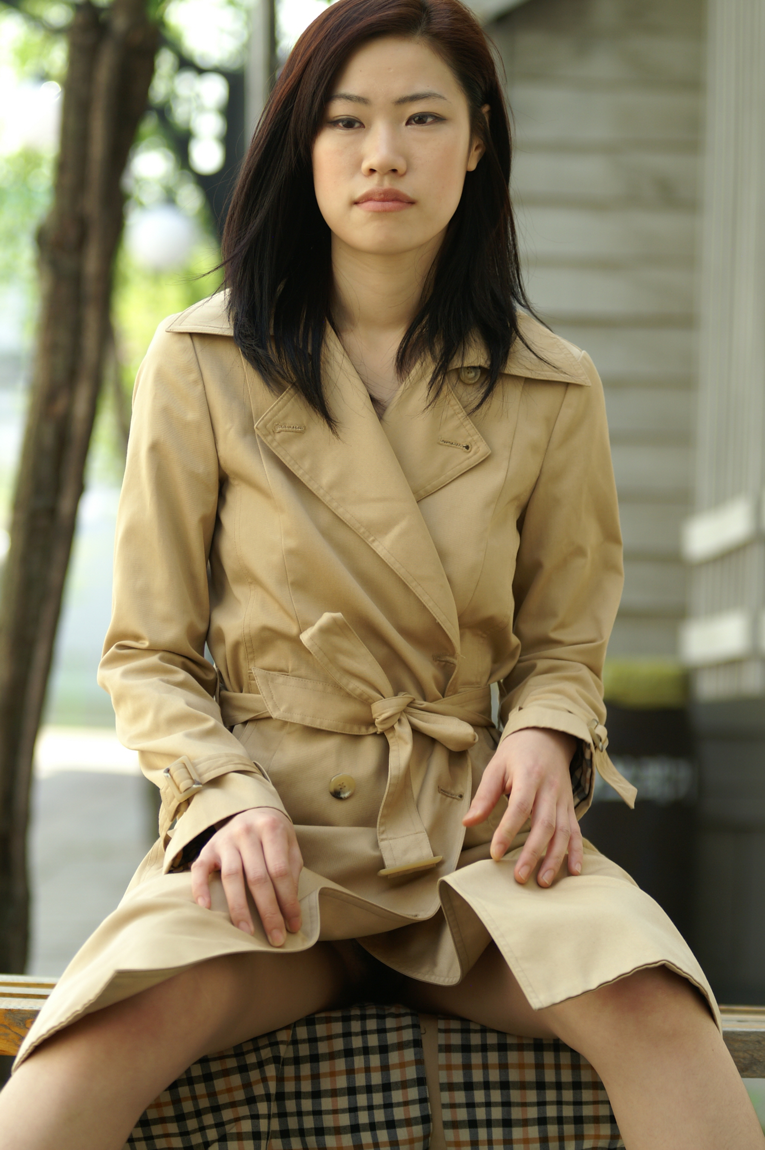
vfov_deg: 17.1
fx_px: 3832
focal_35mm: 120
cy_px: 575
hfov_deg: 11.4
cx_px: 382
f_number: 3.5
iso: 200
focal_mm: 80
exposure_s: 1/500
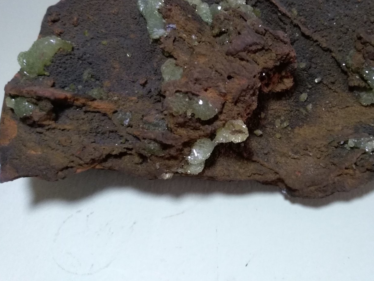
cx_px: 238
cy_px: 109
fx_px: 367
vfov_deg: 41.6
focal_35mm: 34
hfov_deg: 53.3
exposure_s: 1/14.3
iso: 767
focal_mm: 3.54
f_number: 2
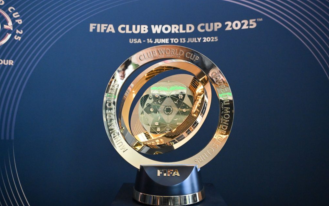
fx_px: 296
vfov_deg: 38.3
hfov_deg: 58.1
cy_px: 111
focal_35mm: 33
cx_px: 165
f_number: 3.5
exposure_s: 1/1000
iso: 4000
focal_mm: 32
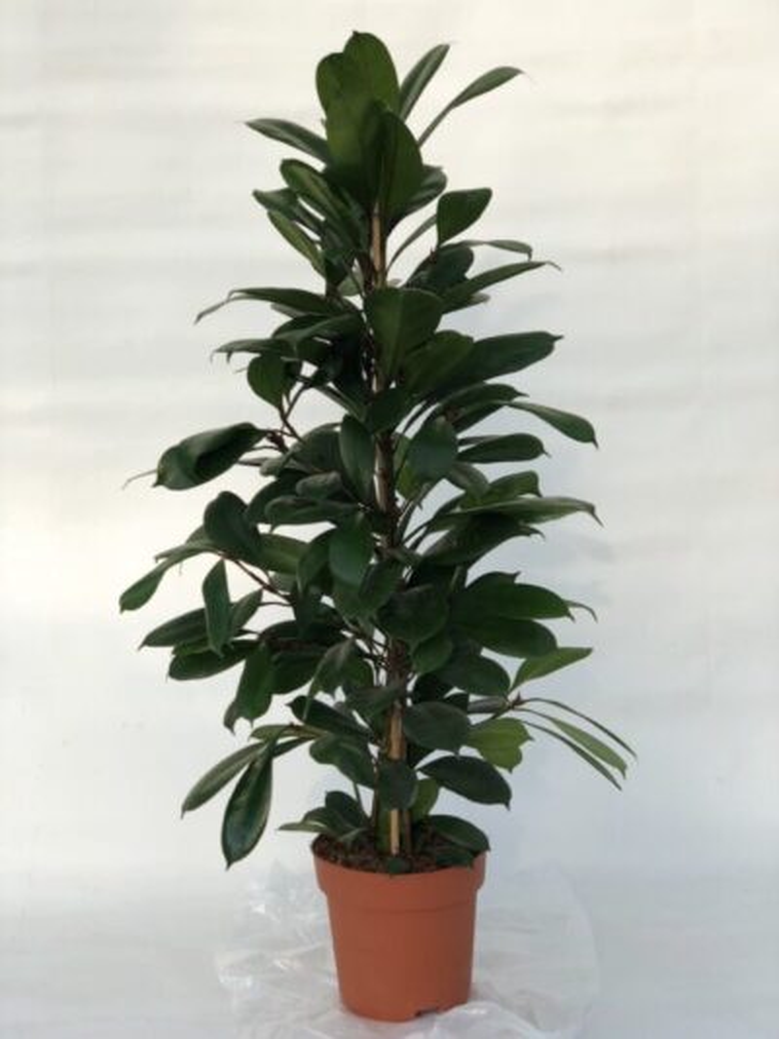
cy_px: 520
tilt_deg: -5.9
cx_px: 390
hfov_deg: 28.0
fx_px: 1560
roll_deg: +0.5
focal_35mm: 52
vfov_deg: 36.8
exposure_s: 1/262
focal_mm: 6
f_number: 2.4
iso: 16
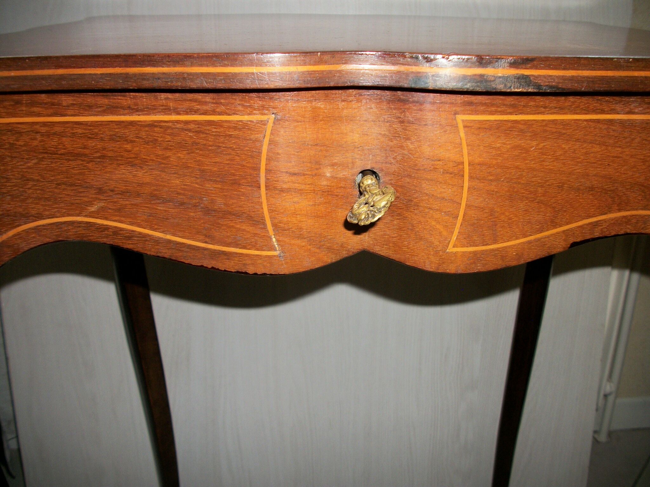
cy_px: 244
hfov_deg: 56.8
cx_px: 325
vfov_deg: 44.2
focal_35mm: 32
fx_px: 601
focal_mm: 5.7
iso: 80
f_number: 2.9
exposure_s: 1/30
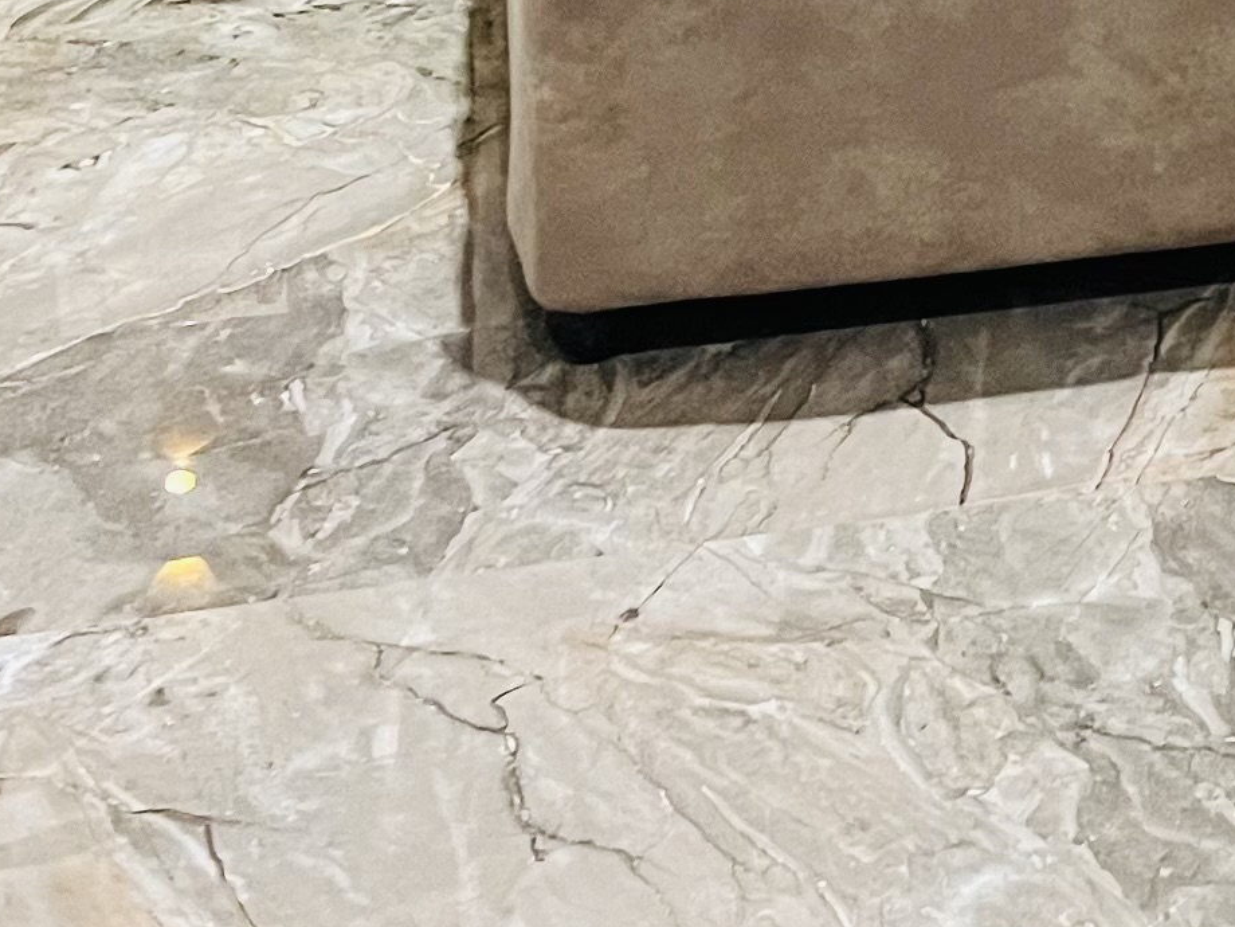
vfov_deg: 11.6
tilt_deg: -8.9
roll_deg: -0.8
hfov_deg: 16.1
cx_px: 1746
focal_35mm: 114
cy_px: -983
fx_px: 4067
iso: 400
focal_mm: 5.1
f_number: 1.6
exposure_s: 1/50
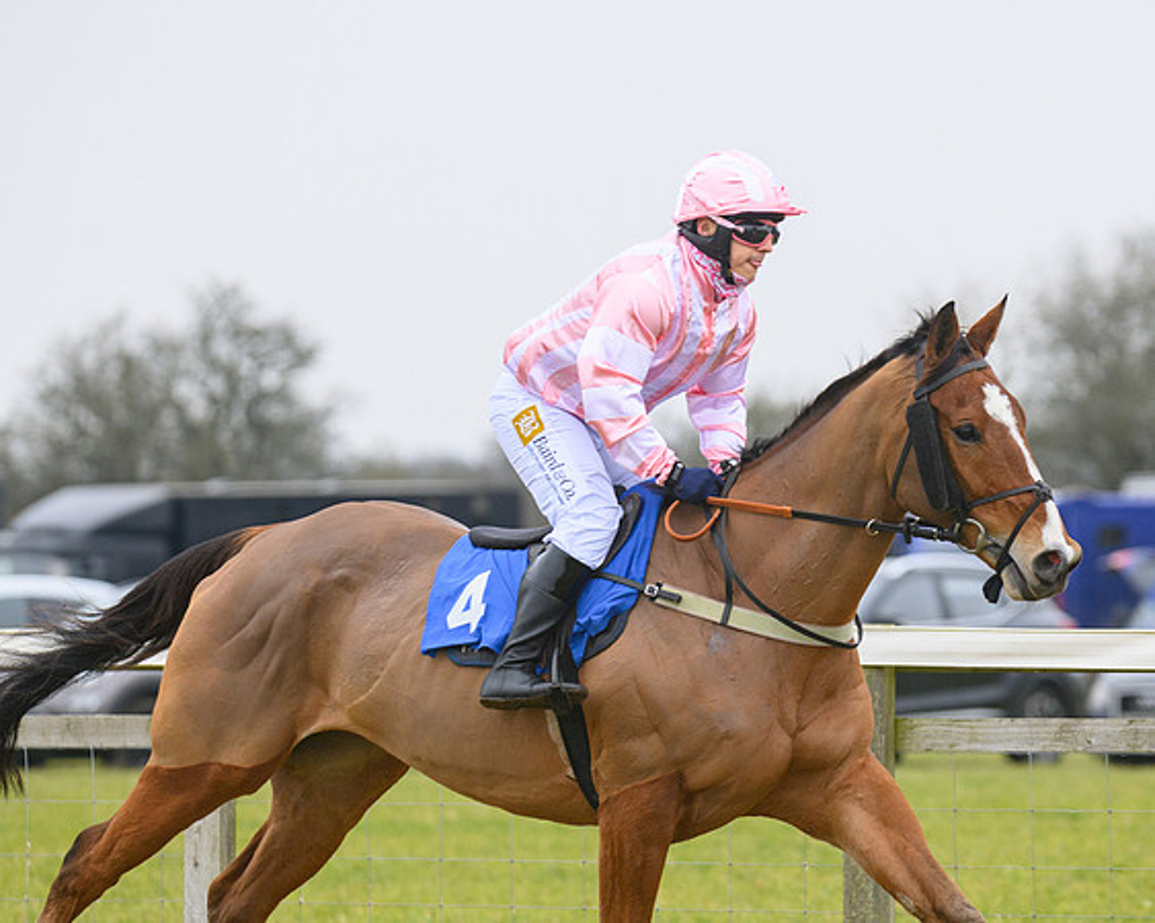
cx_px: 645
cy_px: 446
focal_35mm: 268
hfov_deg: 7.2
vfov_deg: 5.8
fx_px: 9147
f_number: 5
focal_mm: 195
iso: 1250
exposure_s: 1/1250
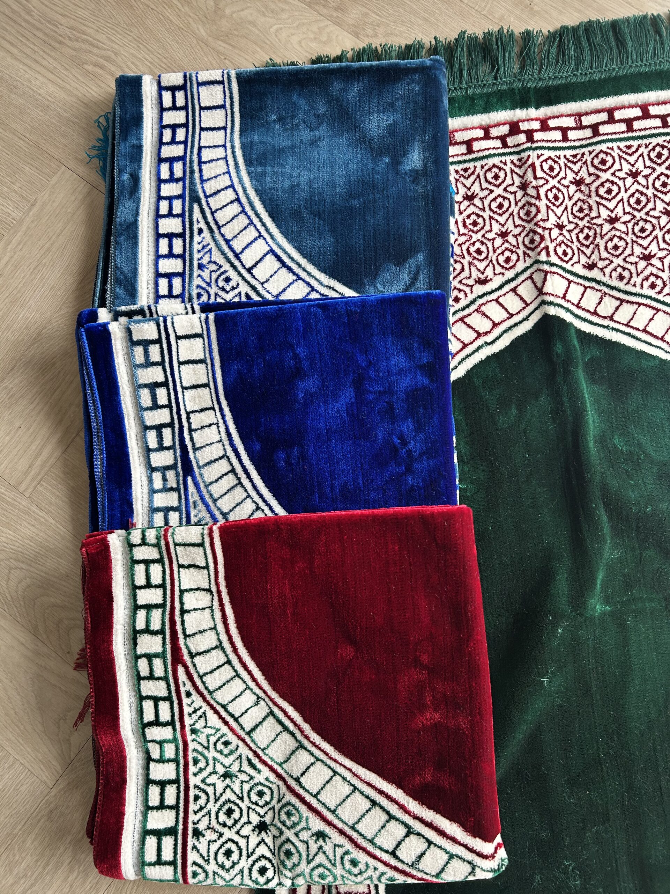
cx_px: 335
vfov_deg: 67.3
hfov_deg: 53.1
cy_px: 447
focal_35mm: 26
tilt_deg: -82.1
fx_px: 671
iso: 125
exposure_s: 1/116
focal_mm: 5.7
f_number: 1.5
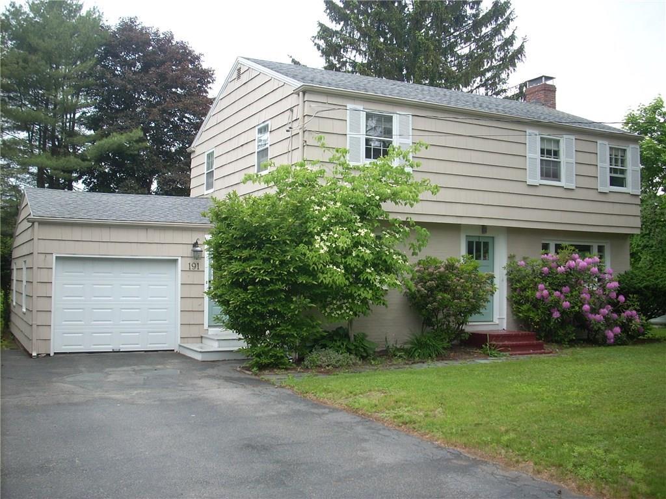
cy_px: 250
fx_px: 712
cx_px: 333
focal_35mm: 37
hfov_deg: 50.1
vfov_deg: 38.7
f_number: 2.8
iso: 64
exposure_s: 1/142
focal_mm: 6.2
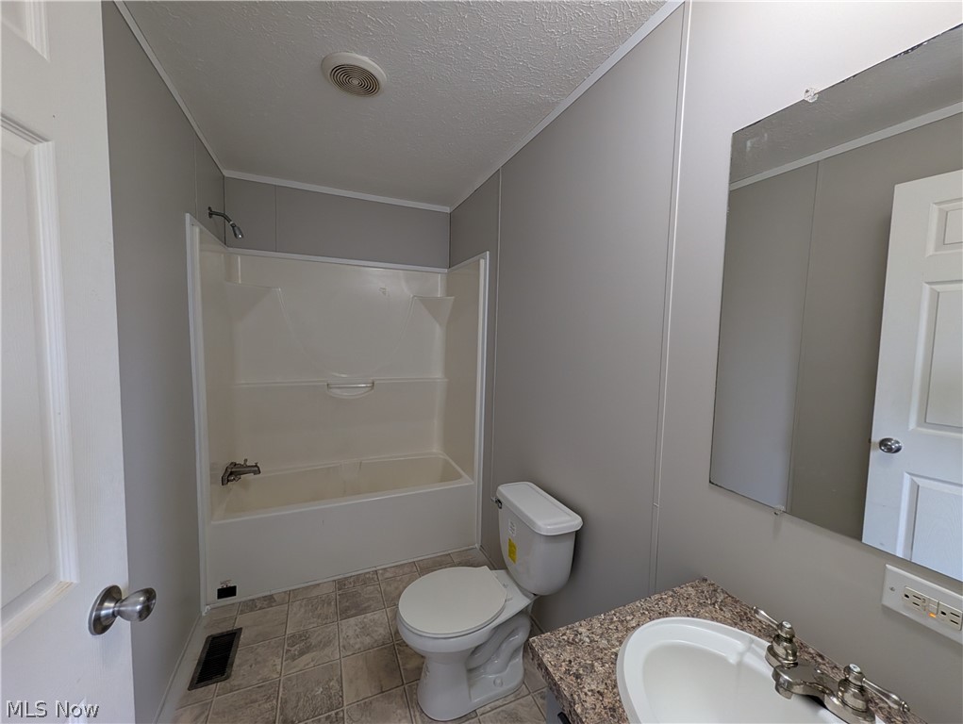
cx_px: 482
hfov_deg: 110.5
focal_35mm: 12
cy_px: 362
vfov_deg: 94.6
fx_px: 334
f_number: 1.7
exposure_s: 1/120
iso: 182
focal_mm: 2.02
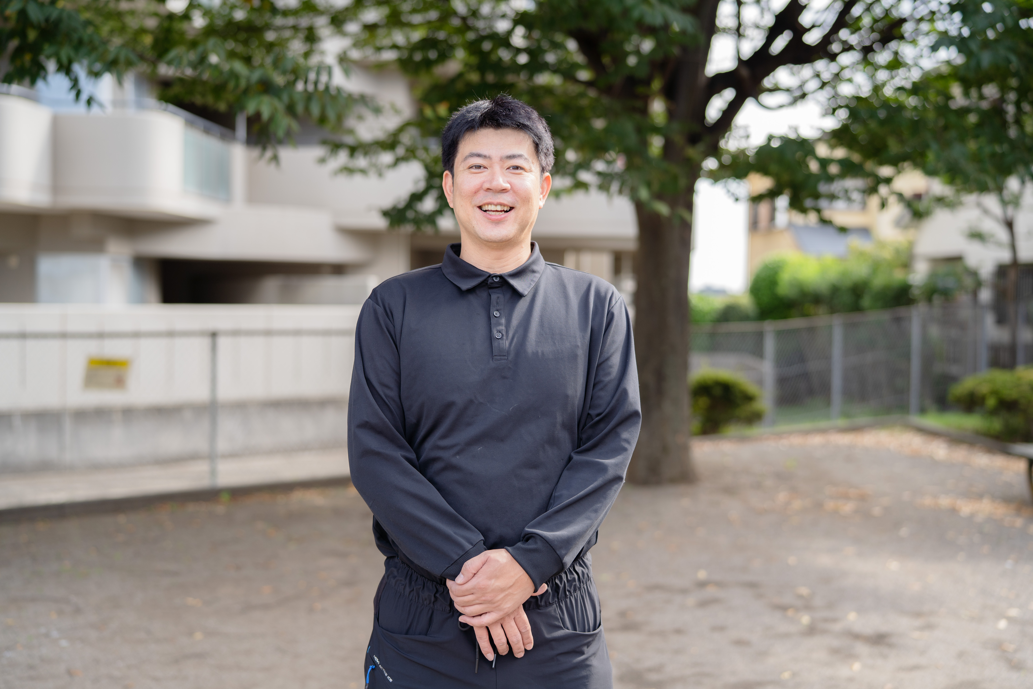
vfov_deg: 27.0
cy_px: 344
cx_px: 516
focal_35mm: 50
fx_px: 1435
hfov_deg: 39.6
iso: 100
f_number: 2
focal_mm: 50
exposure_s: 1/400
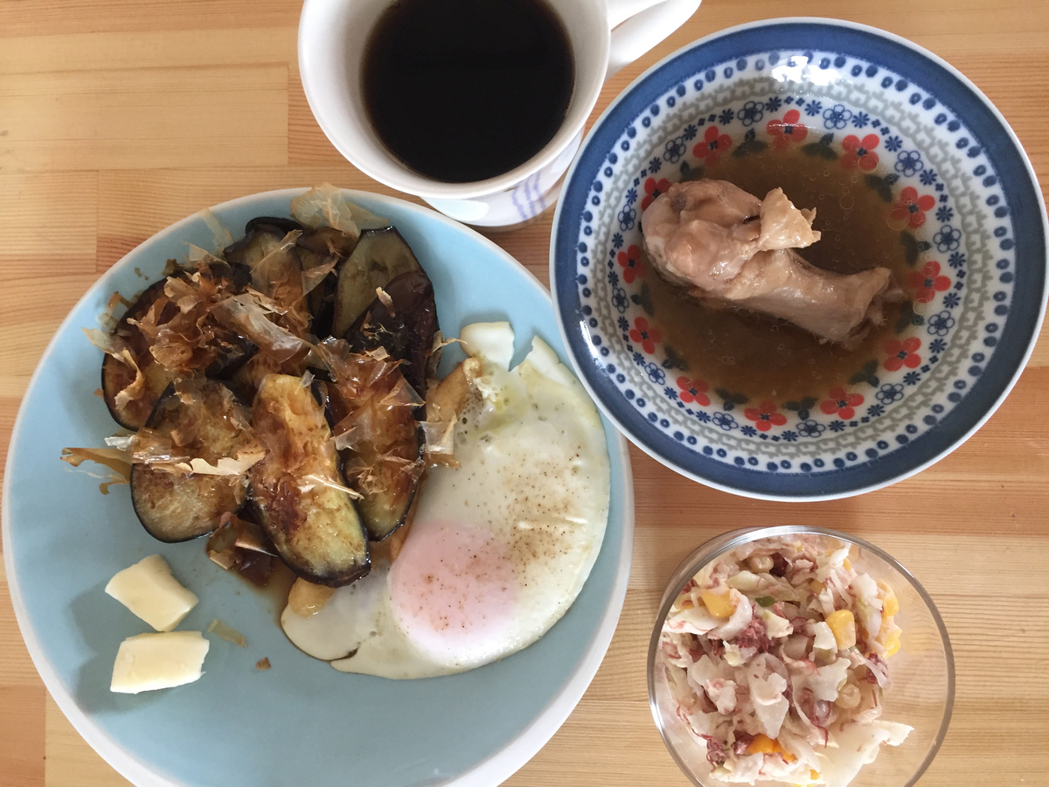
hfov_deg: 61.7
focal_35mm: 29
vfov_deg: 48.2
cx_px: 524
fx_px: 879
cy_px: 394
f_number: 2.2
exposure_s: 1/30
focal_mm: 4.15
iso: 125
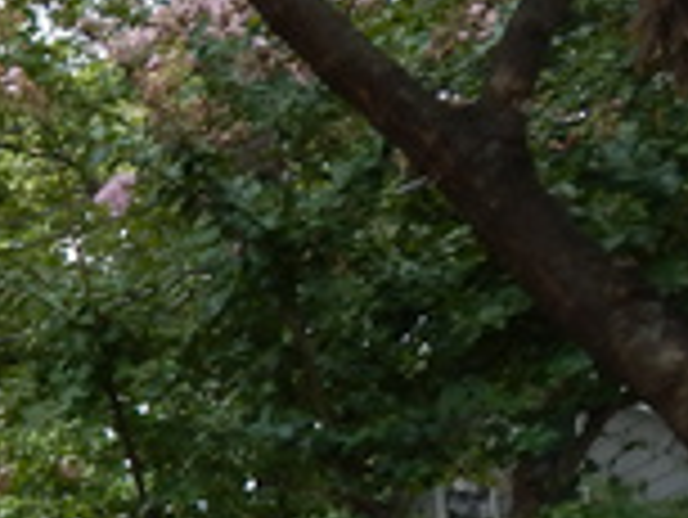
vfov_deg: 12.2
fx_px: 2287
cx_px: -764
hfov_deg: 13.9
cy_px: 829
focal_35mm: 115
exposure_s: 1/250
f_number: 3
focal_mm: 4
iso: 125
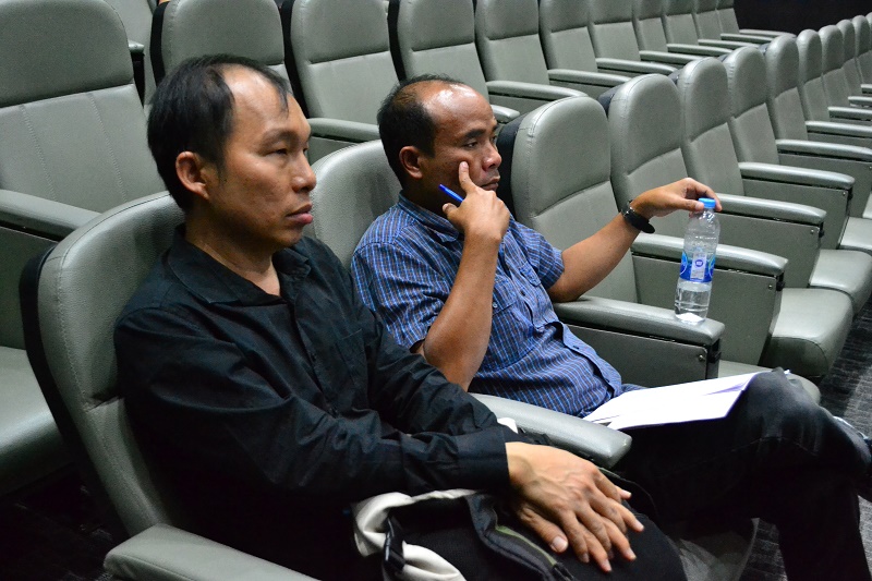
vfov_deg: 30.8
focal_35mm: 44
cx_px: 436
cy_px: 290
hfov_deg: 45.0
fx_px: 1053
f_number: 4.5
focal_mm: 29
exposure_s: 1/50
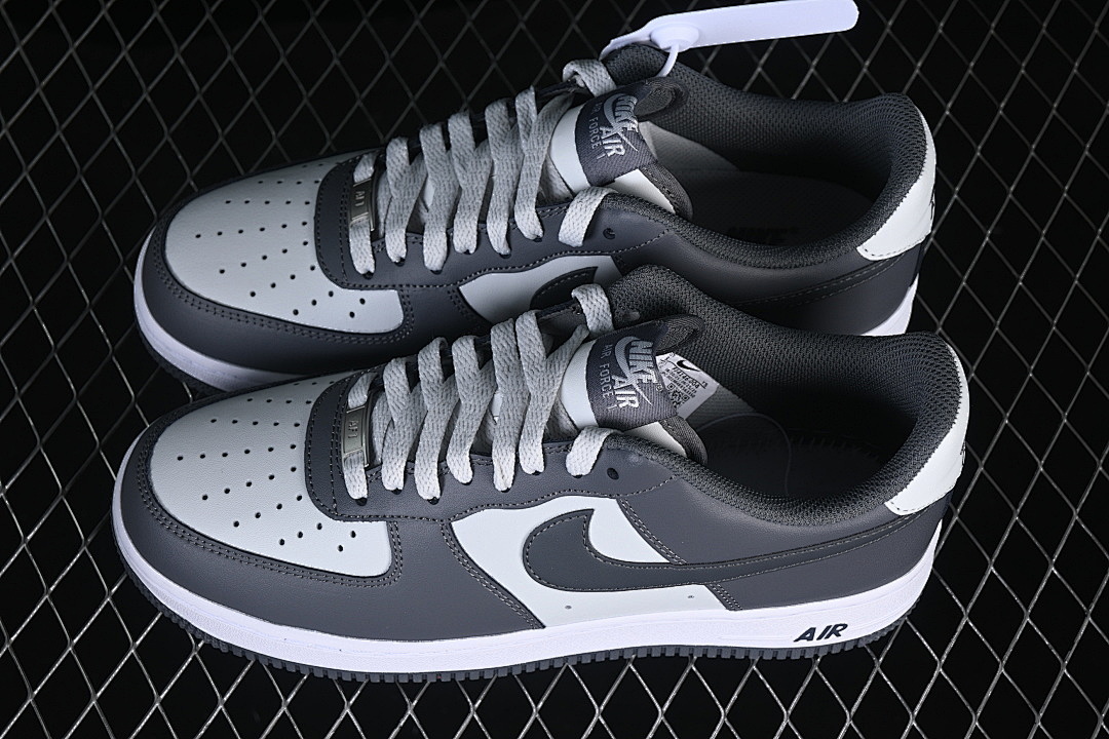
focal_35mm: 75
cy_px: 370
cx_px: 554
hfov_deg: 27.0
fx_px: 2310
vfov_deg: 18.2
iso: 160
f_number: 7.1
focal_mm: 50
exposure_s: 1/60
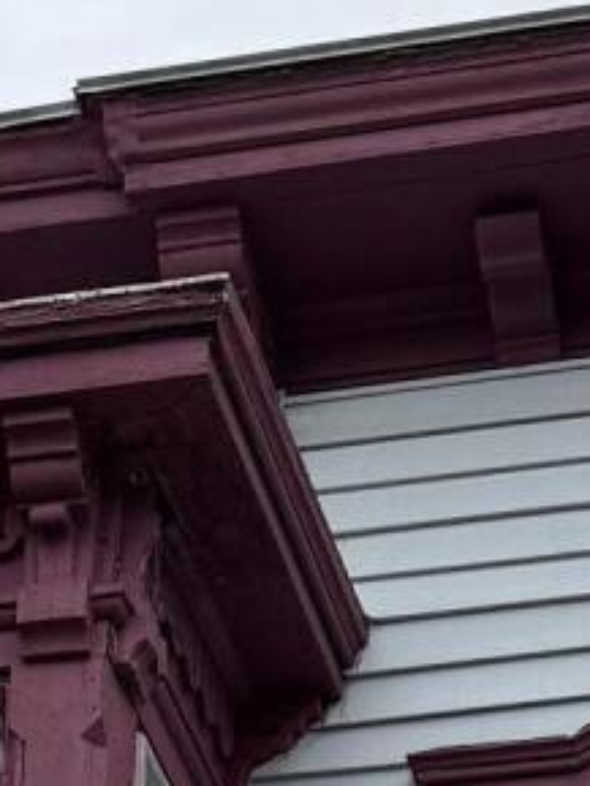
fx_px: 3770
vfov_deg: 9.6
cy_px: 2230
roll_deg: -1.1
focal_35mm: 166
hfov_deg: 8.9
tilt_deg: +13.9
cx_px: 489
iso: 80
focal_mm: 6.86
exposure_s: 1/1042
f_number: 1.78
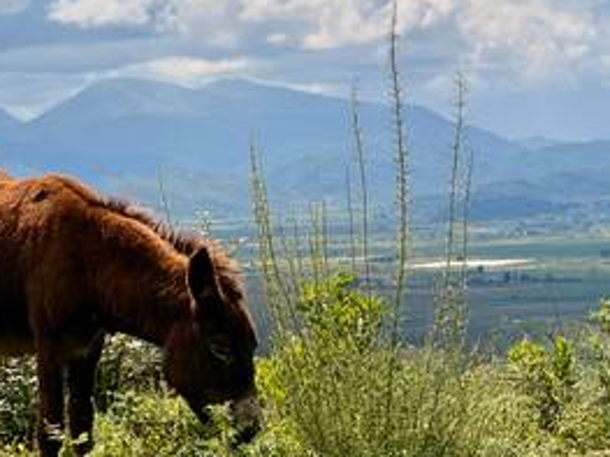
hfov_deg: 9.0
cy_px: 137
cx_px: 341
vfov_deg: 6.8
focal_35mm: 219
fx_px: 3857
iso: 40
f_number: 2.8
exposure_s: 1/3195
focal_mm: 15.66
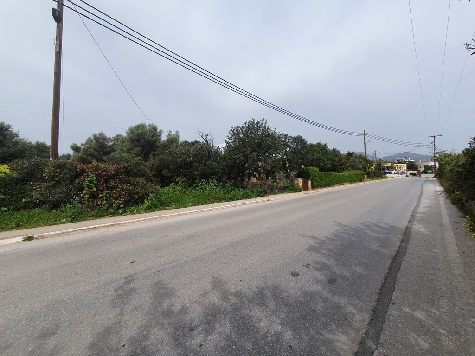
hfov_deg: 106.2
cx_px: 238
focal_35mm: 13
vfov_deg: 89.9
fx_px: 178
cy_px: 178
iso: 50
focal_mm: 1.8
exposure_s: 1/1368
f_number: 2.2
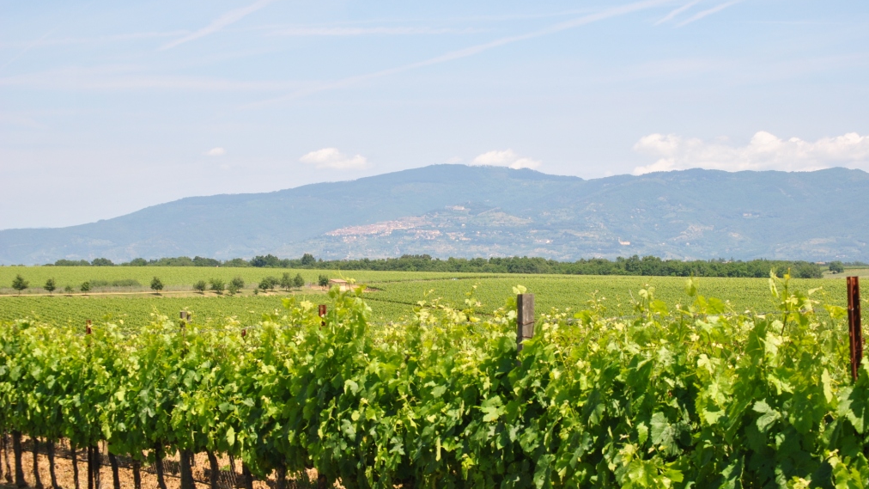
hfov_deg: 24.3
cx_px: 436
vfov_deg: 13.8
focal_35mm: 88
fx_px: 2017
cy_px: 249
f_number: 10
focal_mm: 55
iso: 160
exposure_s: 1/250
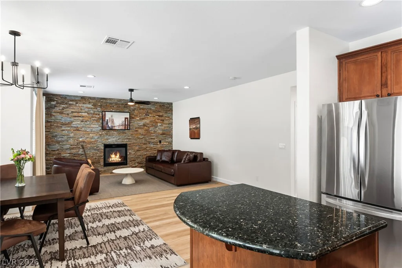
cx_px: 201
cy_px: 134
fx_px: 235
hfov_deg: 81.2
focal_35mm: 21
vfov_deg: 59.5
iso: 400
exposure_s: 1/5
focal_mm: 21
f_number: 8
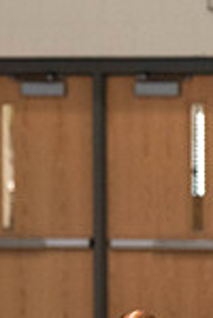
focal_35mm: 637
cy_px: 195
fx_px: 5627
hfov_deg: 2.2
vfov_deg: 3.2
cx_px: -118
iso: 2500
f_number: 2.8
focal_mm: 129
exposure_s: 1/1000
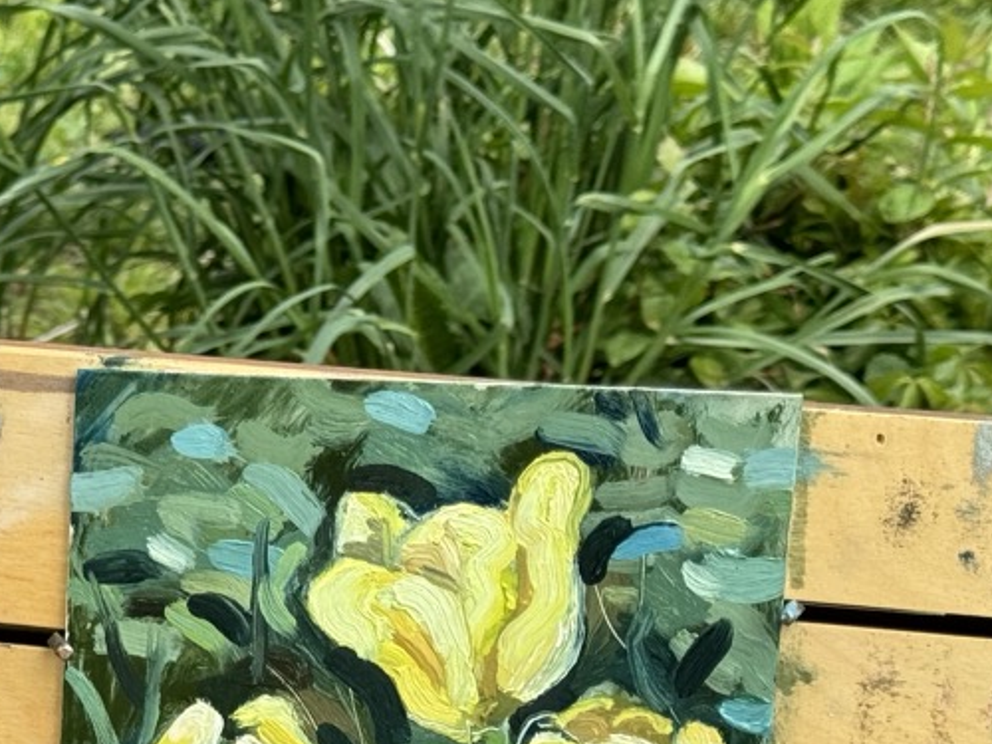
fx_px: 3525
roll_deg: +0.5
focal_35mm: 123
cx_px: -125
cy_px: 813
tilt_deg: -25.1
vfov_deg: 11.9
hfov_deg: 15.6
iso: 64
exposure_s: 1/1339
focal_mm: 6.76
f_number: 1.78
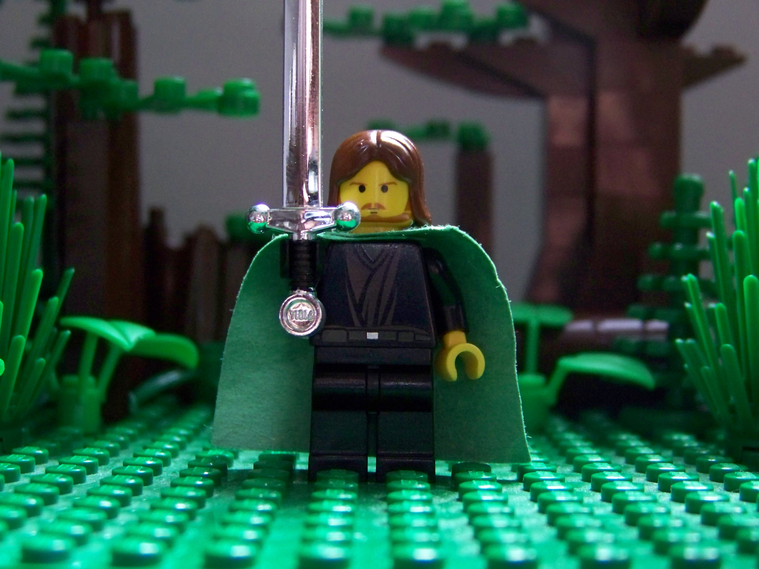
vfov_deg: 21.0
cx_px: 380
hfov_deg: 27.8
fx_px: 1535
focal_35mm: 70
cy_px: 284
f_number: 3.2
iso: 400
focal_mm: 11.7
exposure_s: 1/2
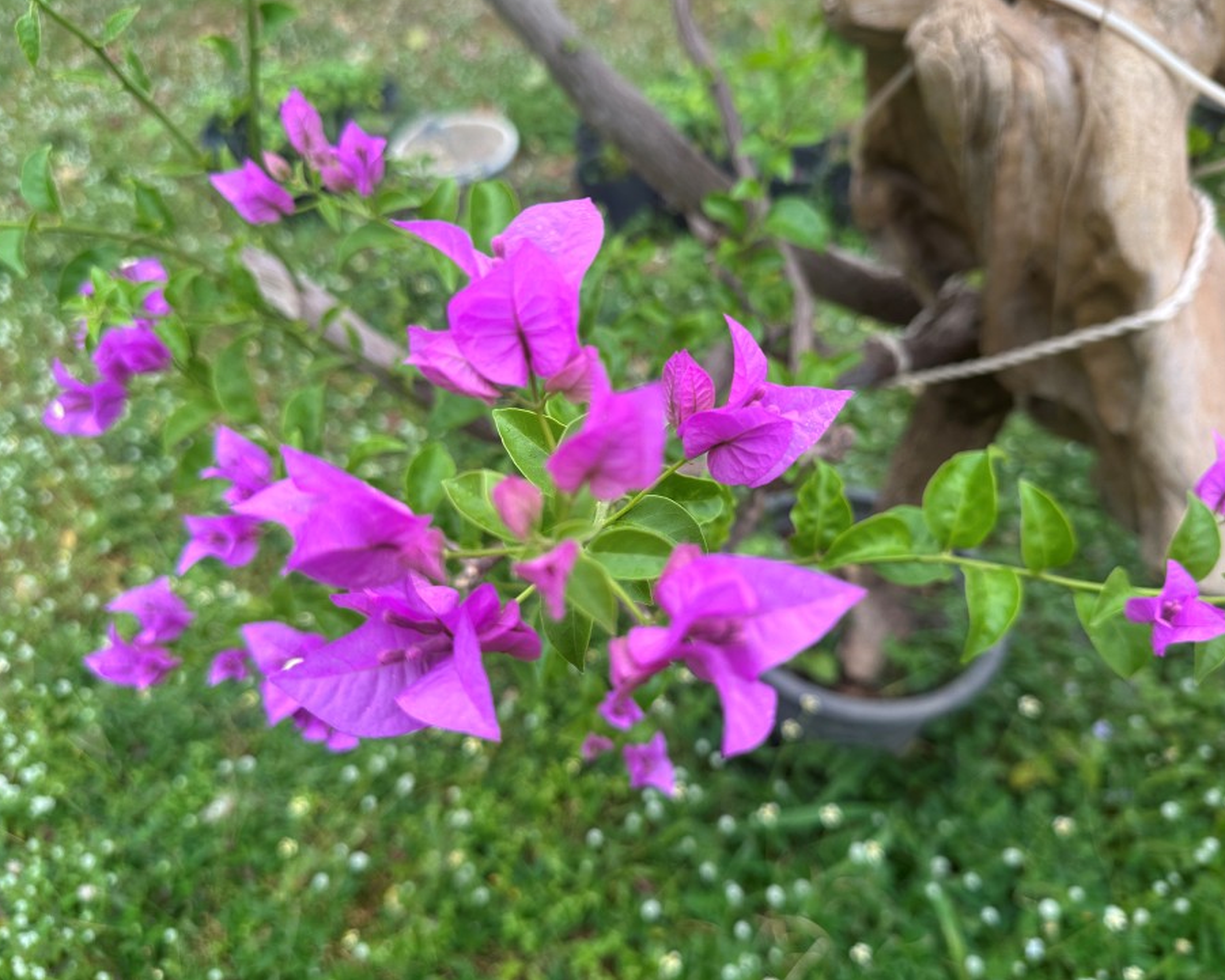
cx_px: 639
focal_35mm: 26
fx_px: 943
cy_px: 476
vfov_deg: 54.9
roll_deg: +1.8
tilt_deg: -43.4
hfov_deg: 66.0
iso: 64
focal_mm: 6.86
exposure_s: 1/227
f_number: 1.78
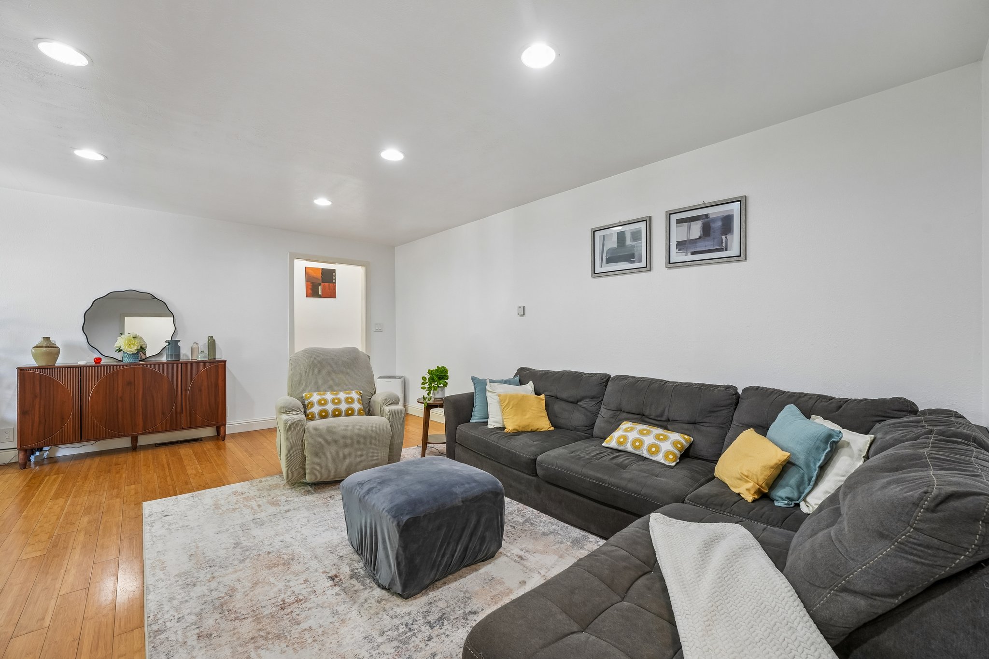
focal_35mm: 14
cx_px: 494
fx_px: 385
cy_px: 330
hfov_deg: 104.3
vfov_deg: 81.2
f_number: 8
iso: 500
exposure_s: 1/20
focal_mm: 14
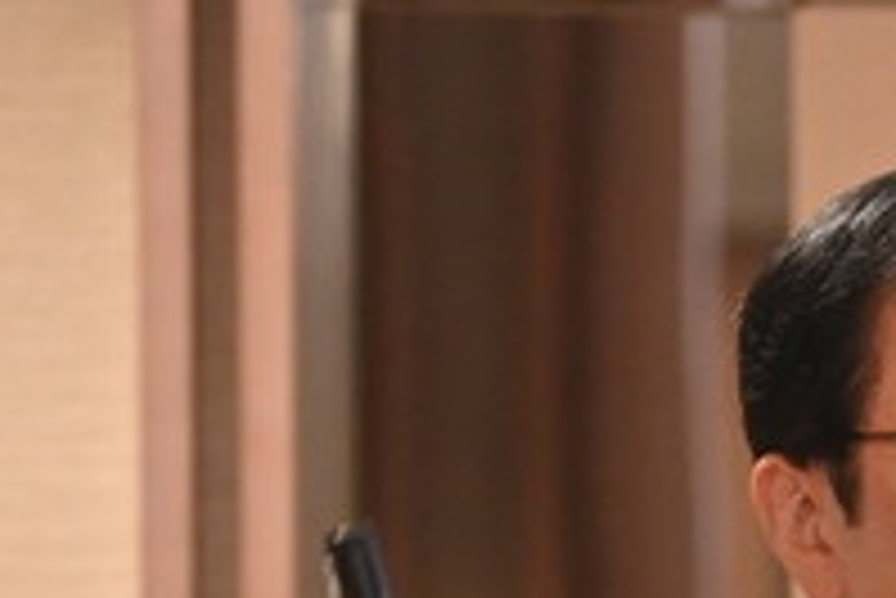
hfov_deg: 3.5
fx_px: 14645
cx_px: 1936
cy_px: 971
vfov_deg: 2.3
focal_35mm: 588
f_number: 3.5
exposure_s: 1/160
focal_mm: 122
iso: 3200
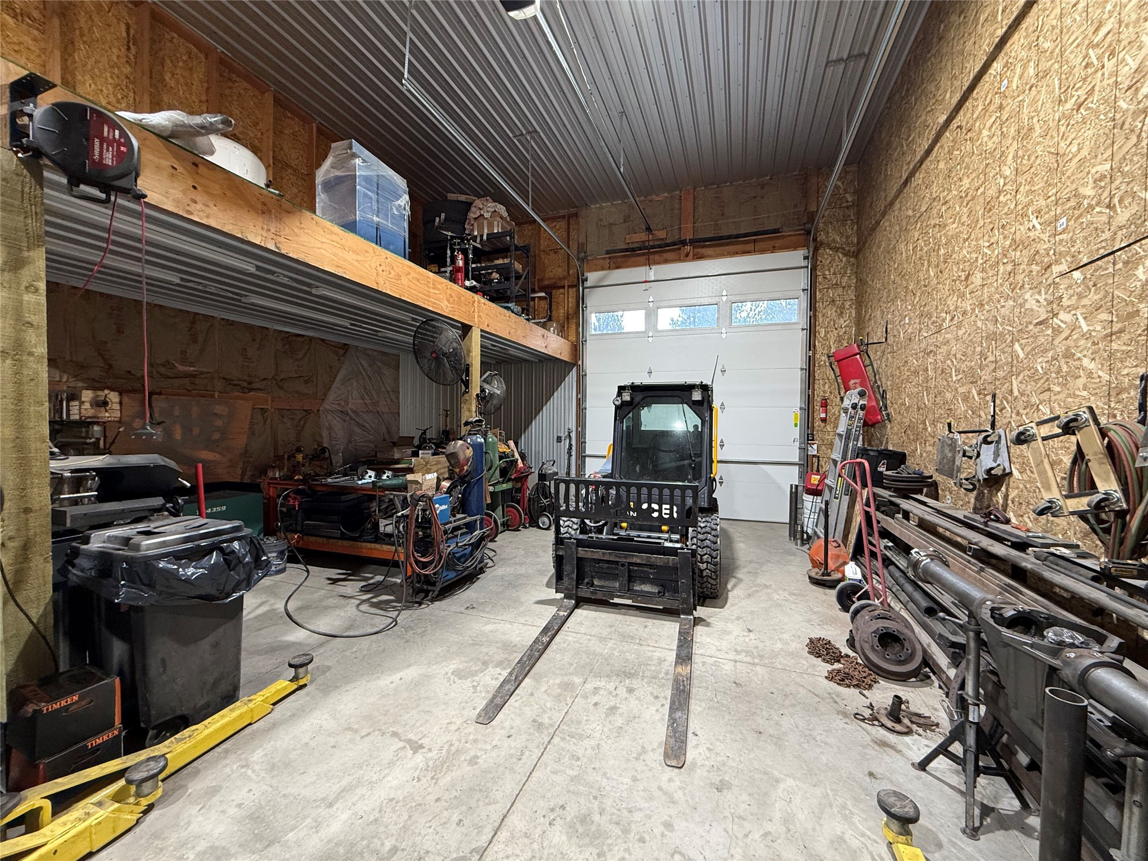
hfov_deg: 102.1
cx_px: 574
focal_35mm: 14
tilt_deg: -0.6
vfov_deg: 85.7
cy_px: 430
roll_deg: -1.1
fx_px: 464
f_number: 2.2
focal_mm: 2.22
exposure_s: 1/60
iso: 200
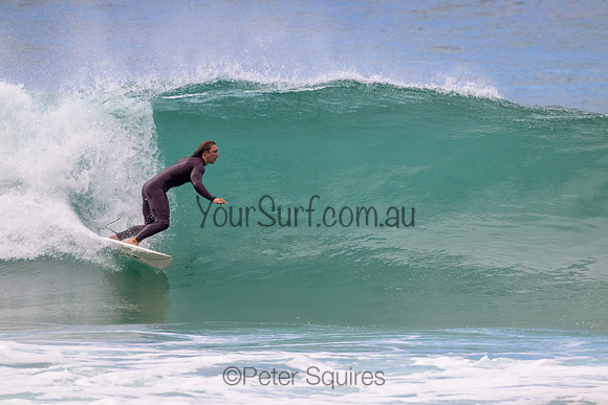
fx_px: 13514
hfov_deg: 2.6
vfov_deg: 1.7
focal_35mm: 800
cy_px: 202
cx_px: 304
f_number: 11
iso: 1250
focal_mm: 800
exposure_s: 1/2000
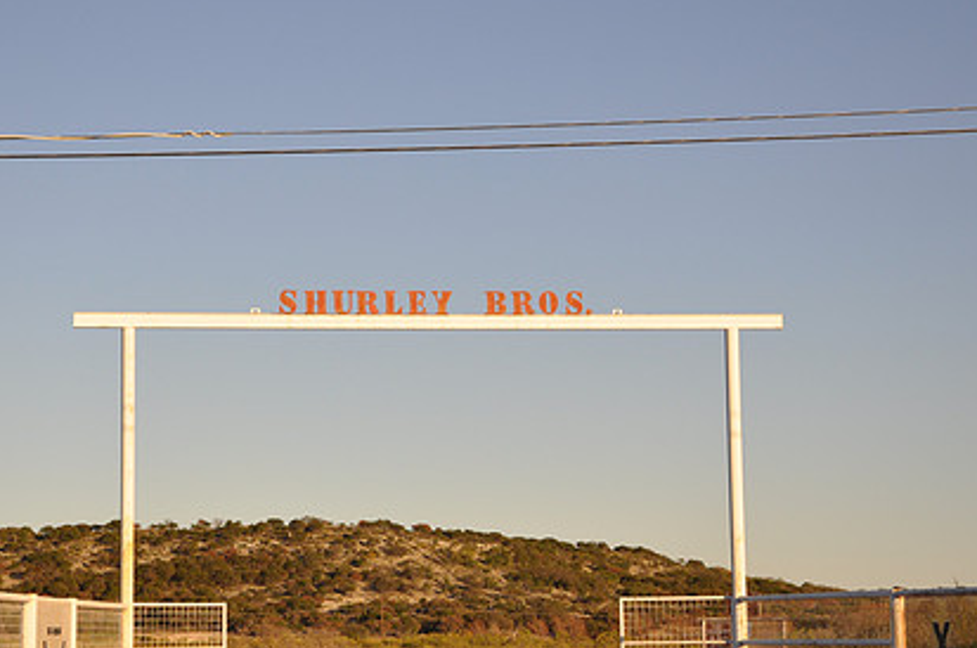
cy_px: 332
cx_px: 459
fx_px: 2737
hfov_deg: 20.2
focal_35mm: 101
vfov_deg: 13.5
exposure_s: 1/200
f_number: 7.1
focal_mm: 48
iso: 200
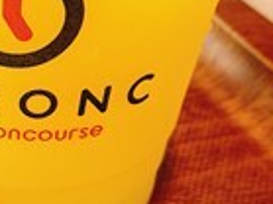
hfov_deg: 16.1
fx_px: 946
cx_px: 4
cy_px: -6
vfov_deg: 12.2
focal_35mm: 120
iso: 32
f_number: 1.6
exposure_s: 1/260
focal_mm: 4.2
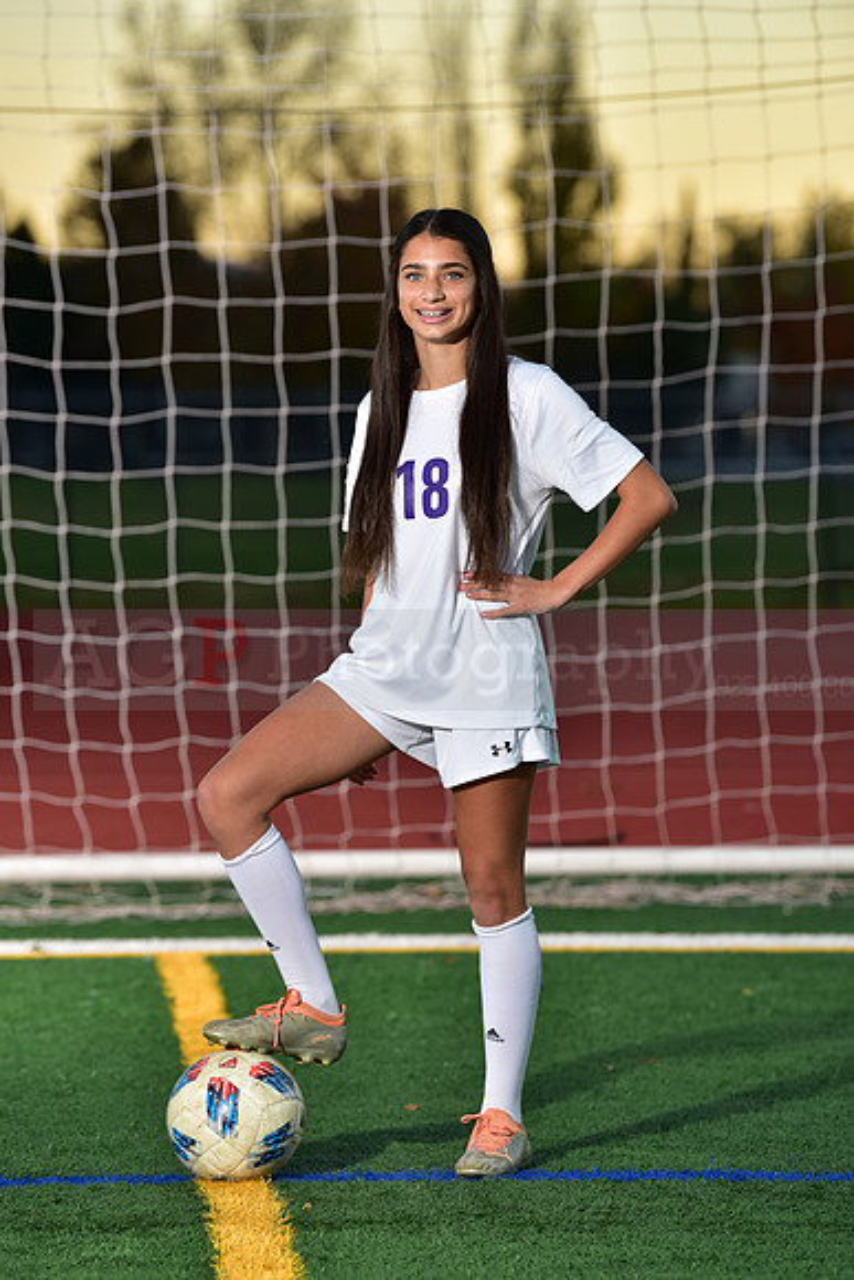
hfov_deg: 8.1
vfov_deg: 12.1
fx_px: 6045
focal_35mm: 170
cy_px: 640
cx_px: 427
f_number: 4.5
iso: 250
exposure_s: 1/200
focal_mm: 170
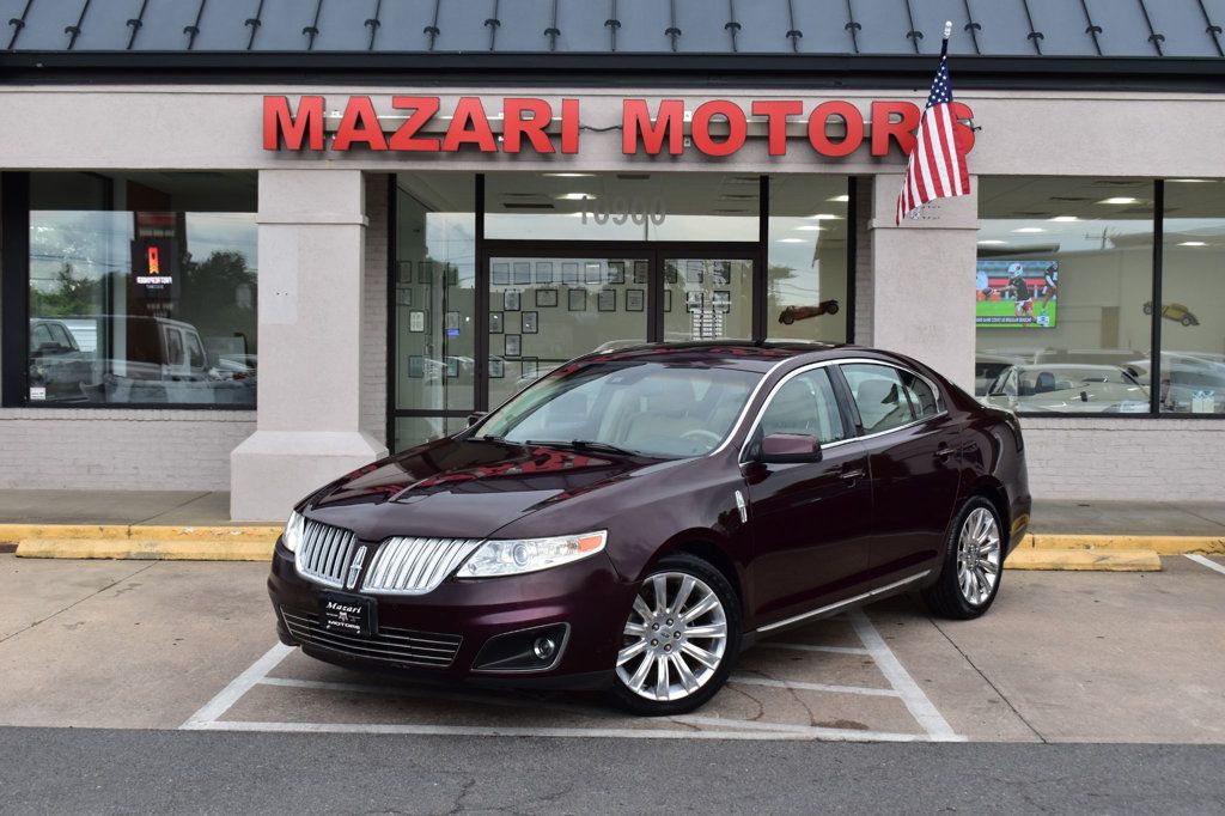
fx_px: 1633
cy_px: 408
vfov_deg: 28.1
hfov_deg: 41.1
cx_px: 612
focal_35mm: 48
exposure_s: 1/80
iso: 400
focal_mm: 32
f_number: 8
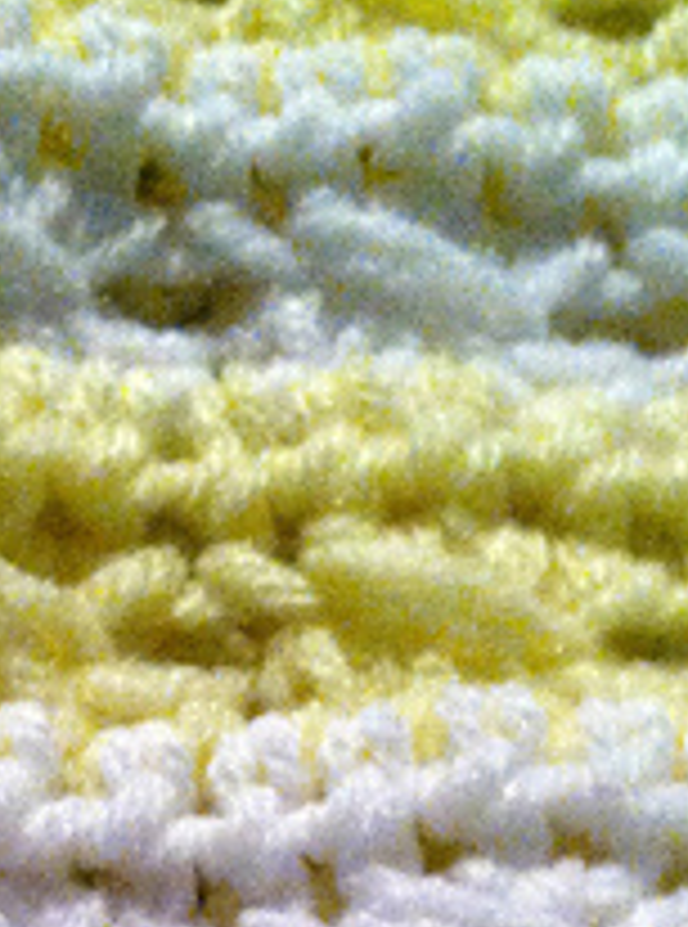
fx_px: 2907
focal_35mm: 109
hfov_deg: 13.4
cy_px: 1220
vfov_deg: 17.0
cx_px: 99
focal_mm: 3.85
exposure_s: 1/15
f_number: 2.8
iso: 500
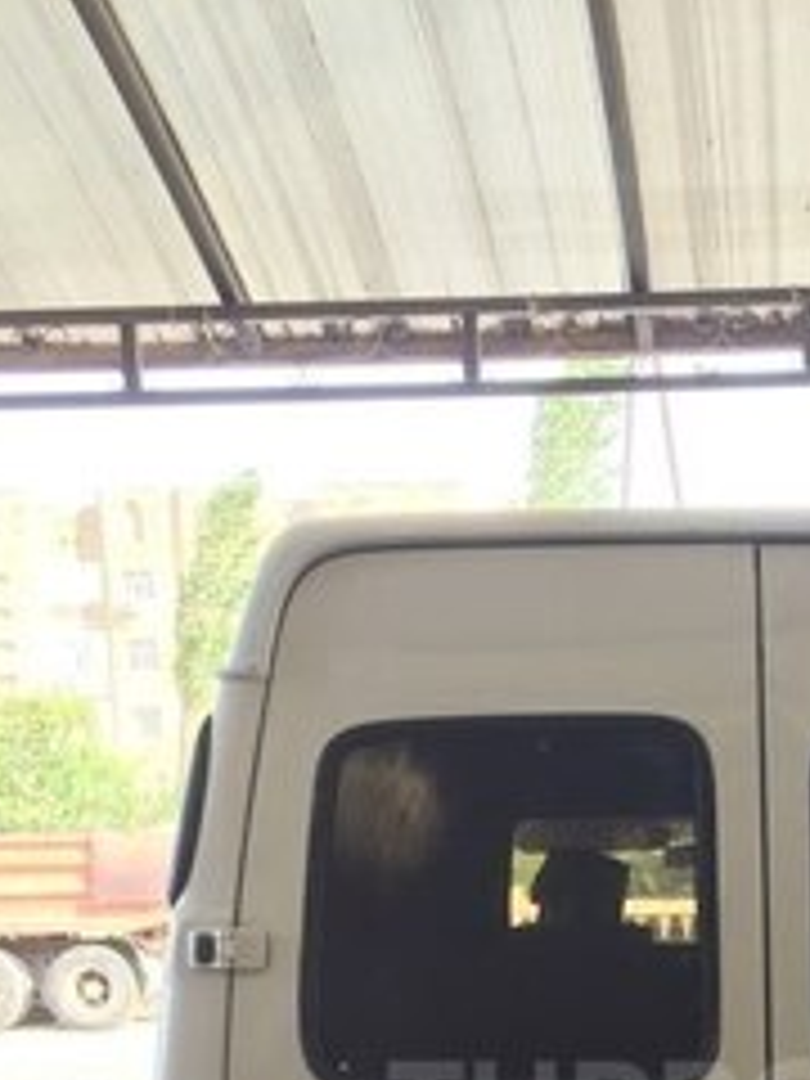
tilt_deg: -8.7
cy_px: 1112
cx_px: 734
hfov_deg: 23.7
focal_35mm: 60
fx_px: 1872
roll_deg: +1.0
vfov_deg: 29.7
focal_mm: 4.15
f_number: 2.2
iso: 50
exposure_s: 1/100
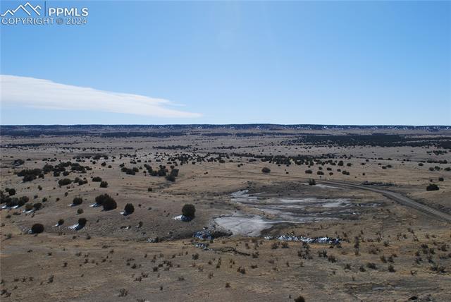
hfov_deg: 53.1
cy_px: 151
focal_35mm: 36
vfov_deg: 36.9
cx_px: 226
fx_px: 451
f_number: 10
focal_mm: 24
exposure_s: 1/250
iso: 125
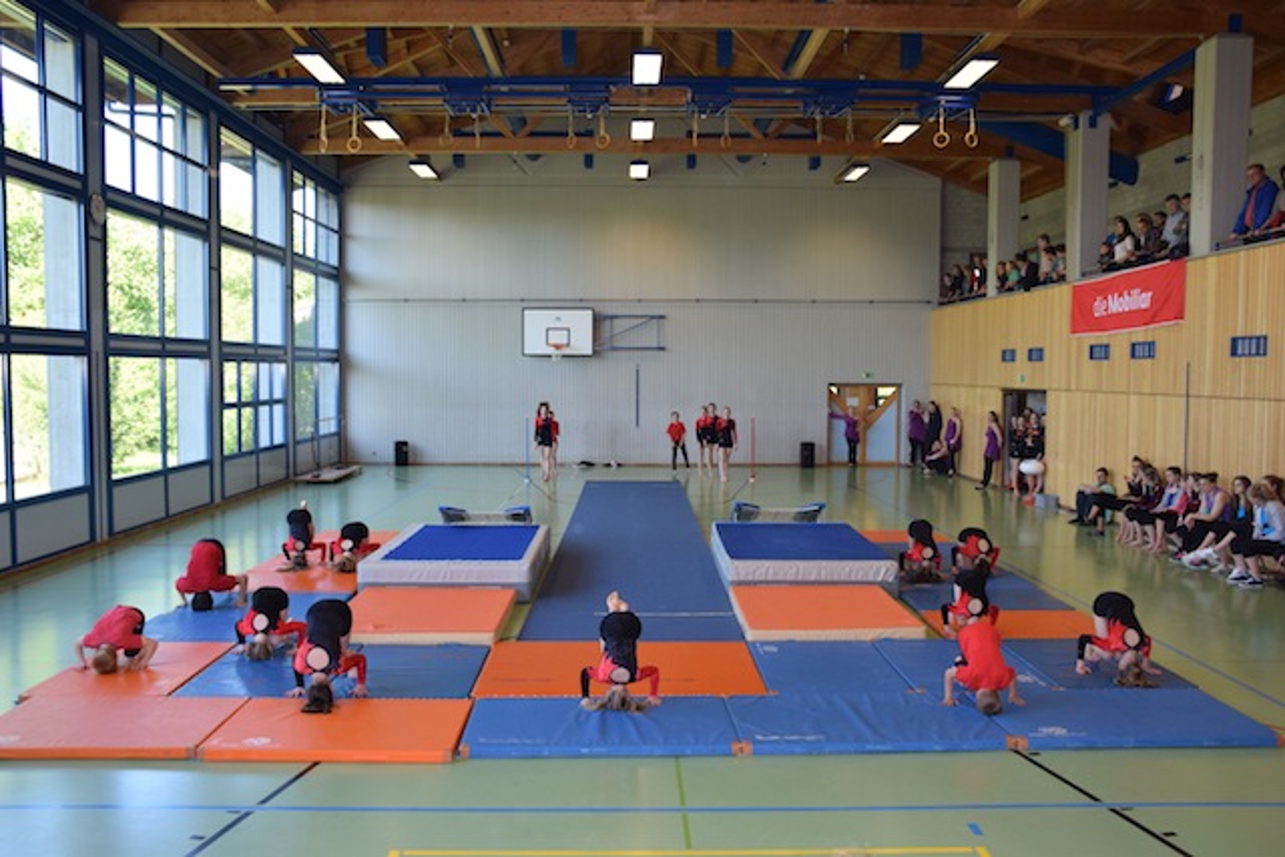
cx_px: 642
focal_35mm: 30
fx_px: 1071
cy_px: 428
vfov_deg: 43.6
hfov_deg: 61.9
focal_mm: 20
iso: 560
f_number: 5.6
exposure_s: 1/125
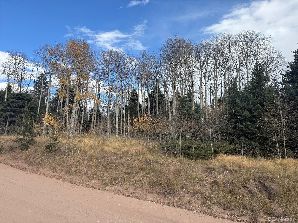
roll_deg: +1.2
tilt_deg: +12.8
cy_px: 112
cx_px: 149
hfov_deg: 71.6
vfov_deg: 56.8
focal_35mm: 24
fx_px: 207
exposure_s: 1/1361
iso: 80
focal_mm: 6.76
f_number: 1.78
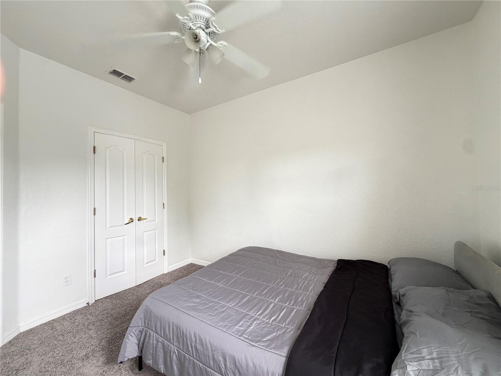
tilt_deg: +1.1
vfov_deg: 85.7
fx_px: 203
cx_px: 250
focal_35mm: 14
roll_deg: +1.5
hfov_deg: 102.1
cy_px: 188
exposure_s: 1/60
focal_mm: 2.22
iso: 320
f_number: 2.2
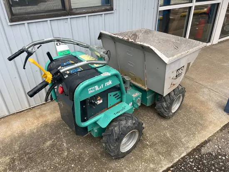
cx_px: 114
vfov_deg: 53.1
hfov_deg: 67.3
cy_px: 86
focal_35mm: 26
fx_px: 172
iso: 40
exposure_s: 1/269
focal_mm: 5.1
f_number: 1.6
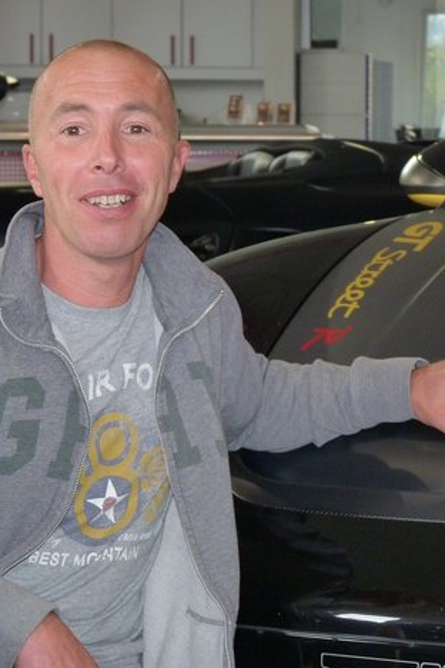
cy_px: 333
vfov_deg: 14.0
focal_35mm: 147
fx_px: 2725
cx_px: 314
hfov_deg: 9.3
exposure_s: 1/40
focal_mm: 18.7
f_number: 3.6
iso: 250
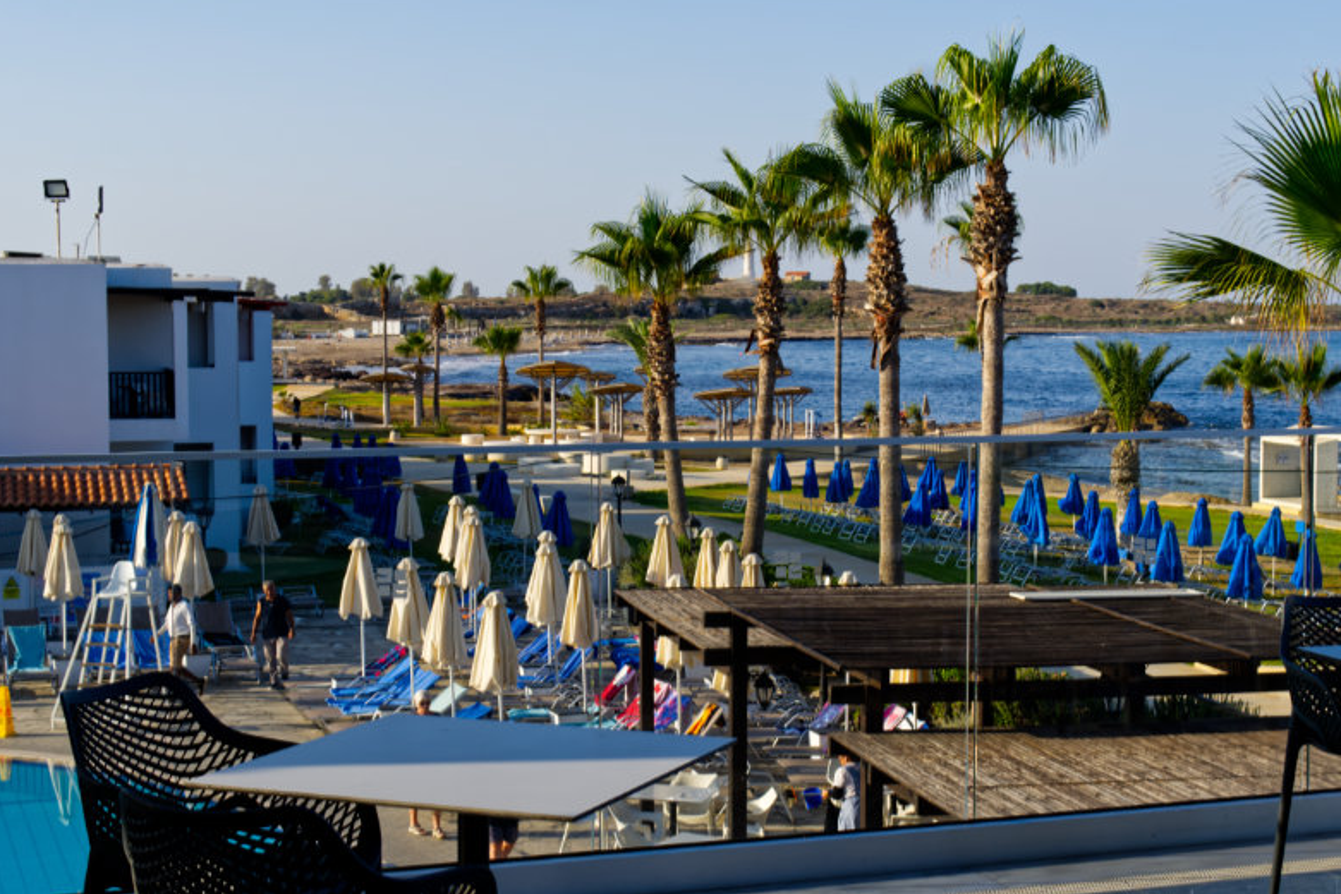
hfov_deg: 33.9
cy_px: 452
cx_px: 695
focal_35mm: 59
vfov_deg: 23.0
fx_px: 2198
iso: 100
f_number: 8
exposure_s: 1/125
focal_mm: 30
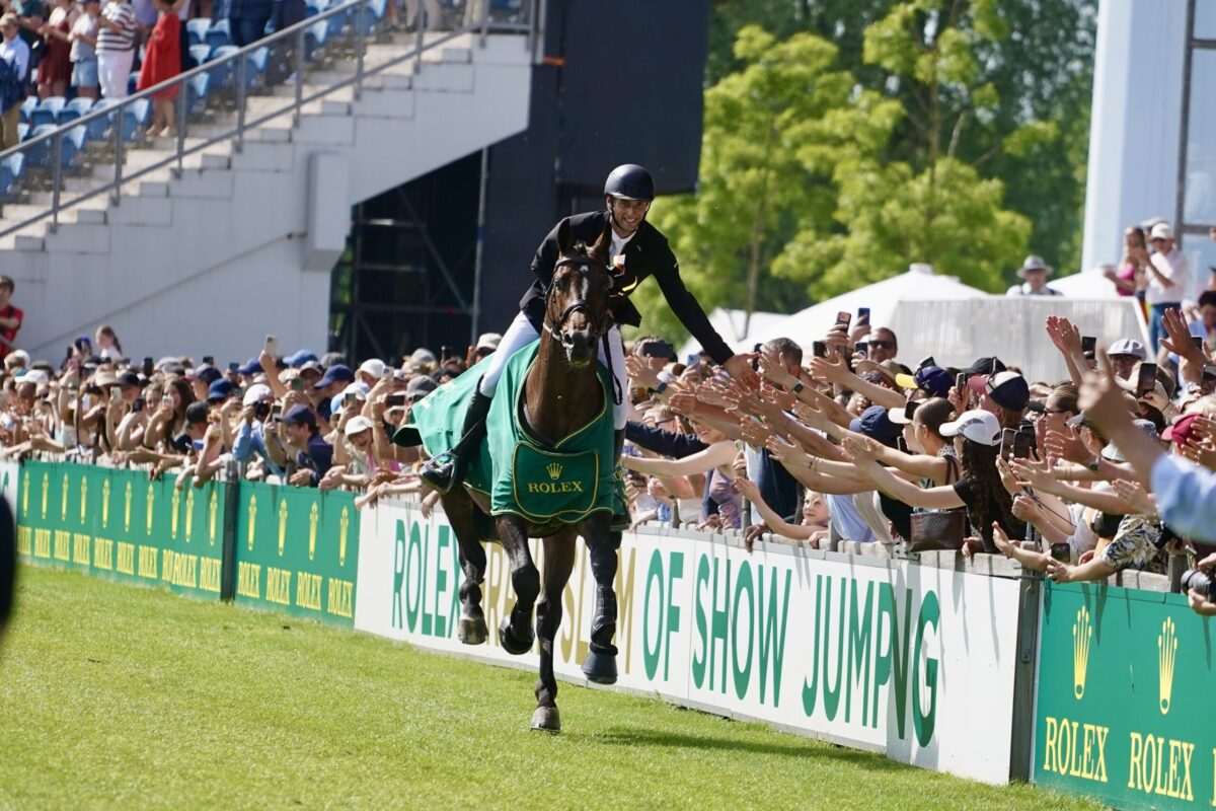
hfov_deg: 10.3
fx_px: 6755
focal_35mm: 200
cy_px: 406
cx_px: 608
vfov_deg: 6.9
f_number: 4
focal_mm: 200
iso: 320
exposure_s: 1/2000
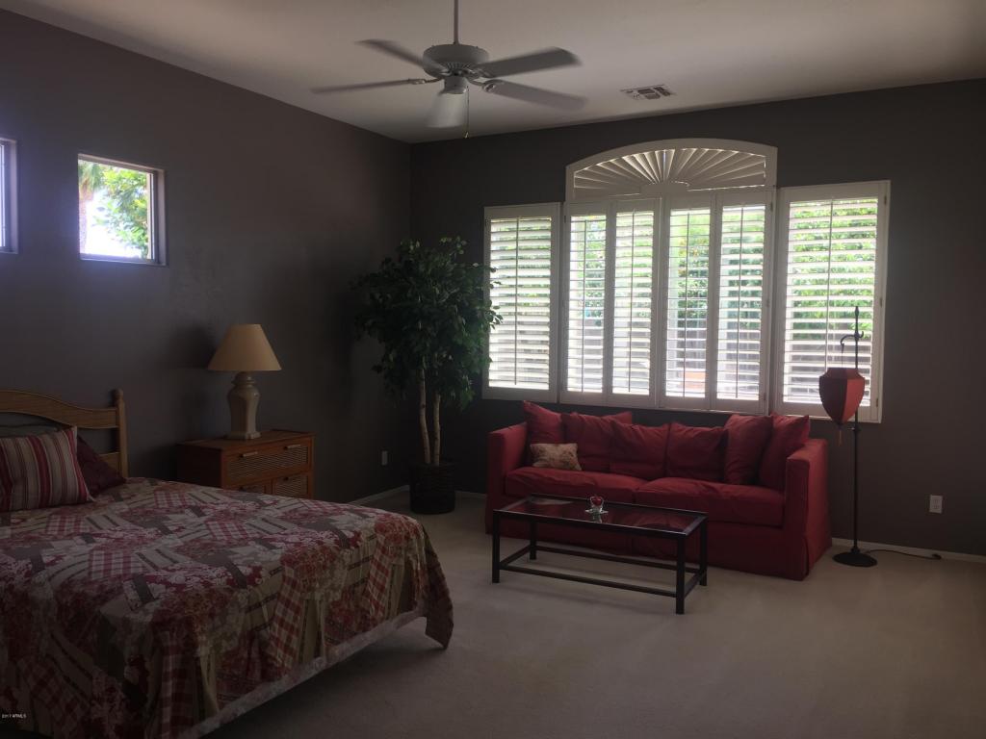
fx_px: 826
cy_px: 370
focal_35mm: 29
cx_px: 493
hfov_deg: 61.7
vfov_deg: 48.2
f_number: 2.2
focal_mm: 4.15
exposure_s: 1/60
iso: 32
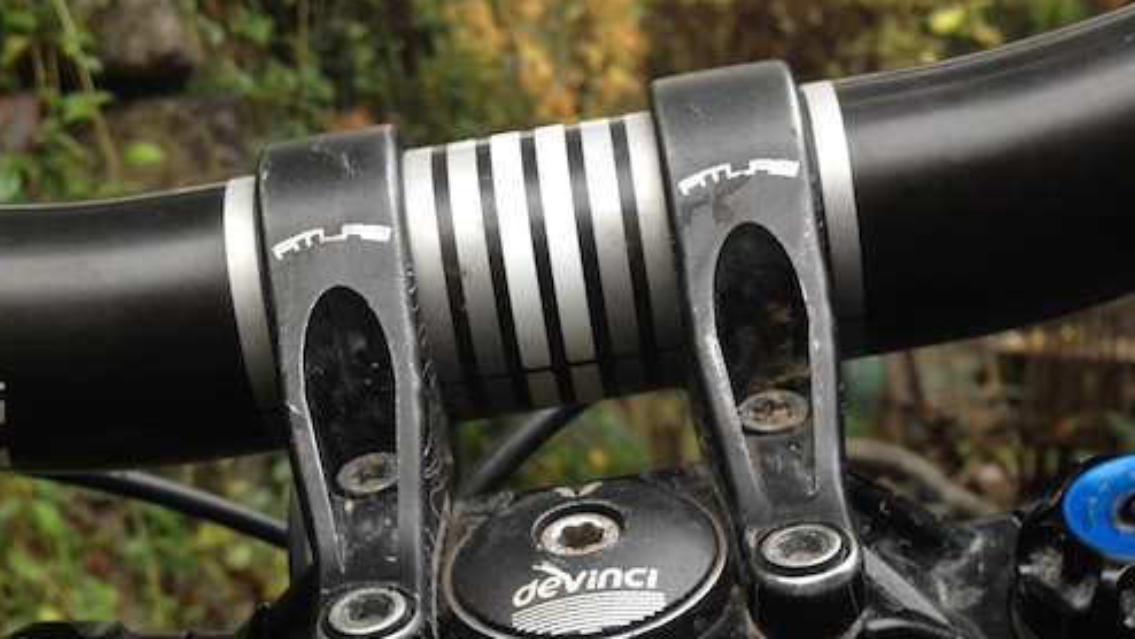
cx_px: 602
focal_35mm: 79
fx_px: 2378
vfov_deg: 14.8
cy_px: 768
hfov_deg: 26.8
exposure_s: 1/30
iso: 50
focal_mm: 4.28
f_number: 2.4
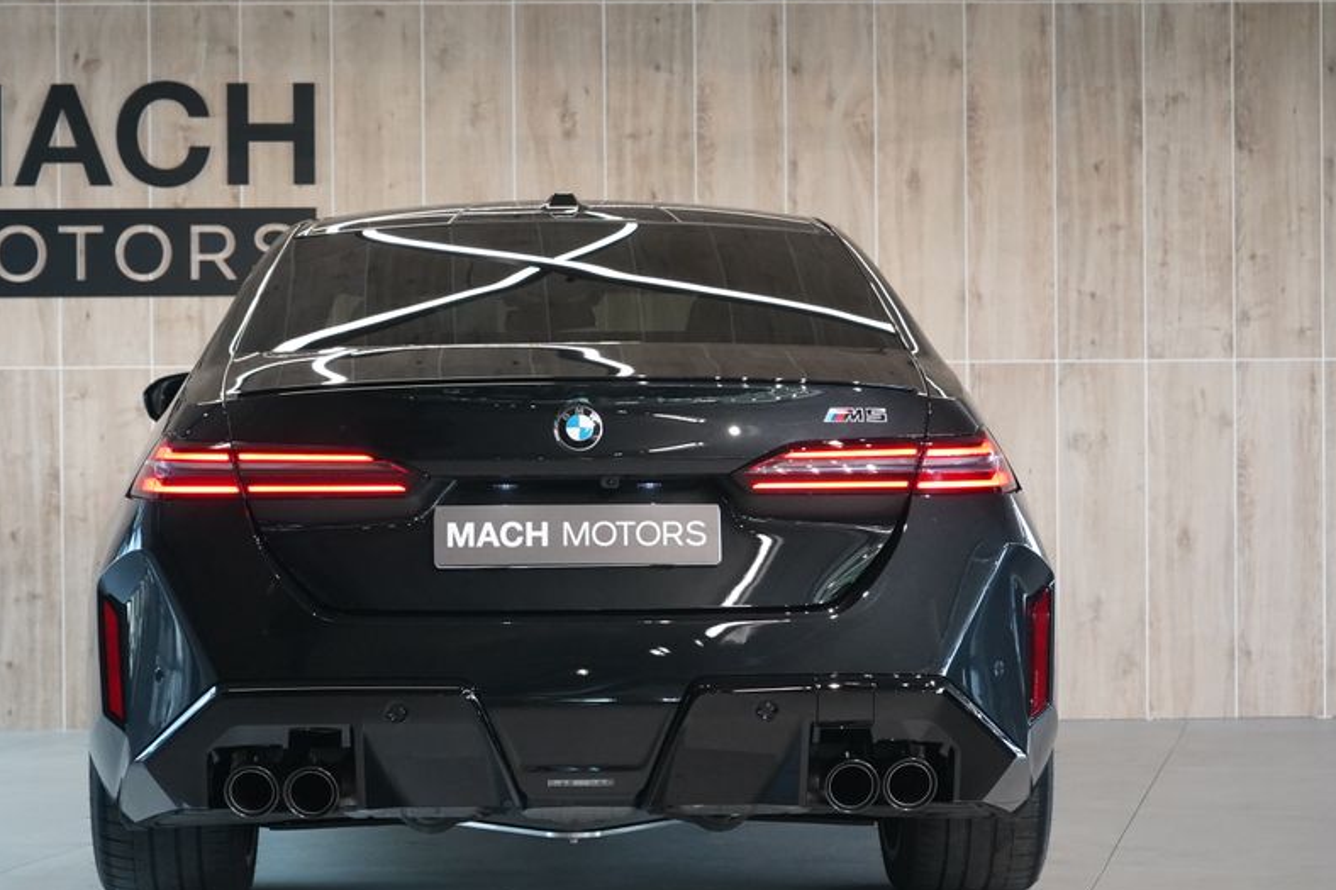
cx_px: 582
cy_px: 476
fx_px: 3376
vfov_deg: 15.0
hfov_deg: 22.4
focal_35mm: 91
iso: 5000
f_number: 5.6
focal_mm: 70
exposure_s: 1/160
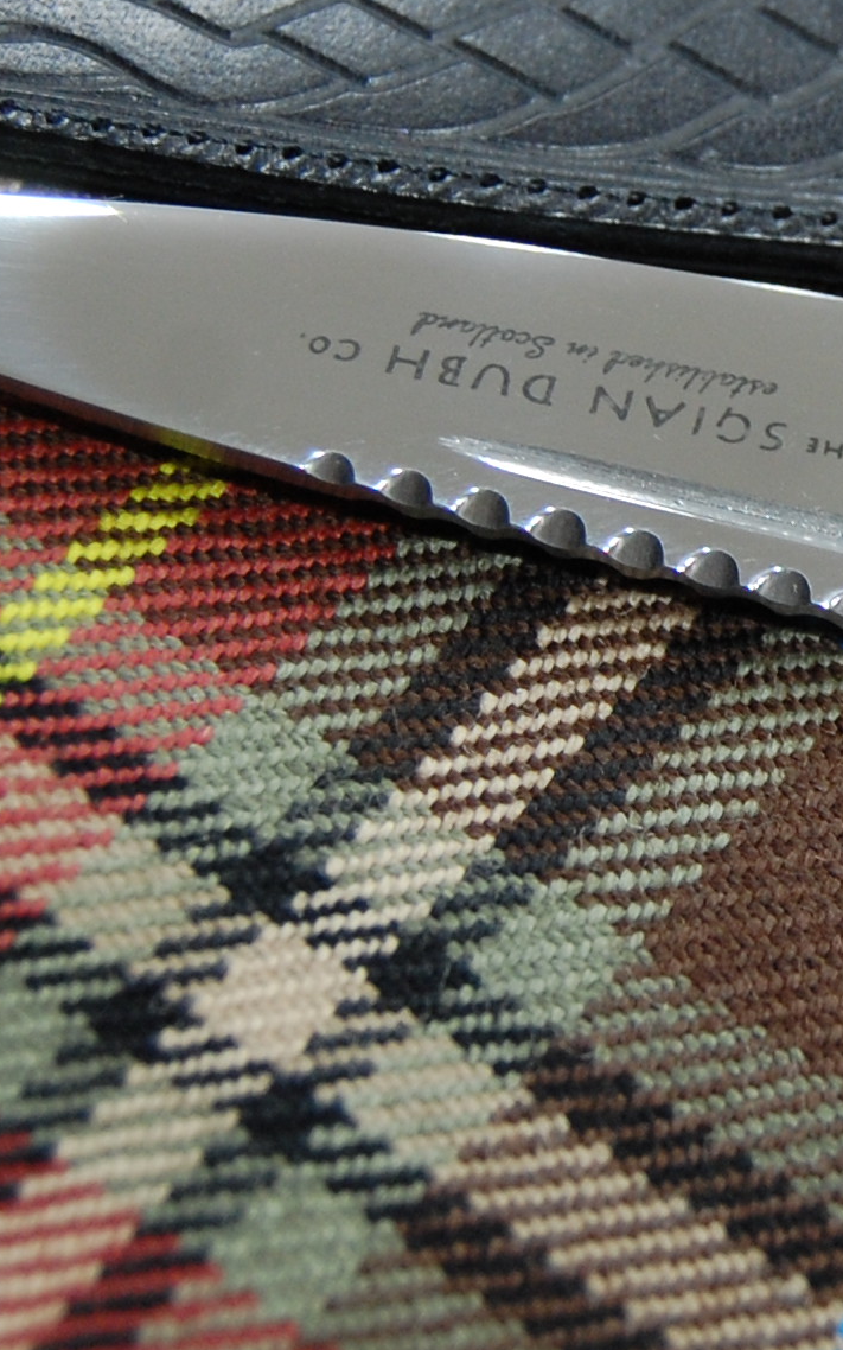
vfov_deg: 19.8
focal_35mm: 105
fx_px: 3861
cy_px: 520
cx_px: 1045
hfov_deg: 12.2
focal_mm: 26
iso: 800
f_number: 4.2
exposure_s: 1/25
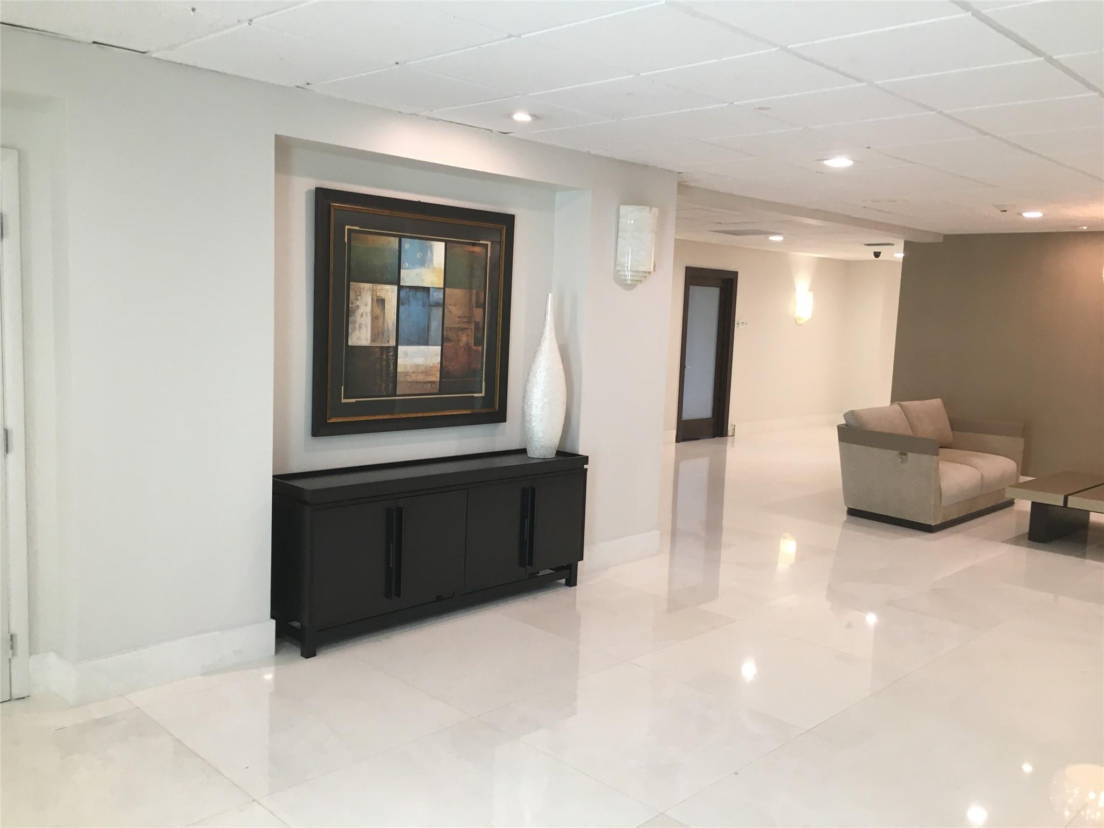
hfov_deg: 61.7
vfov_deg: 48.2
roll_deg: -2.4
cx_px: 552
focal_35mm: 29
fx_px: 925
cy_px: 414
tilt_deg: -4.9
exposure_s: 1/30
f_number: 2.2
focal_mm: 4.15
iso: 64
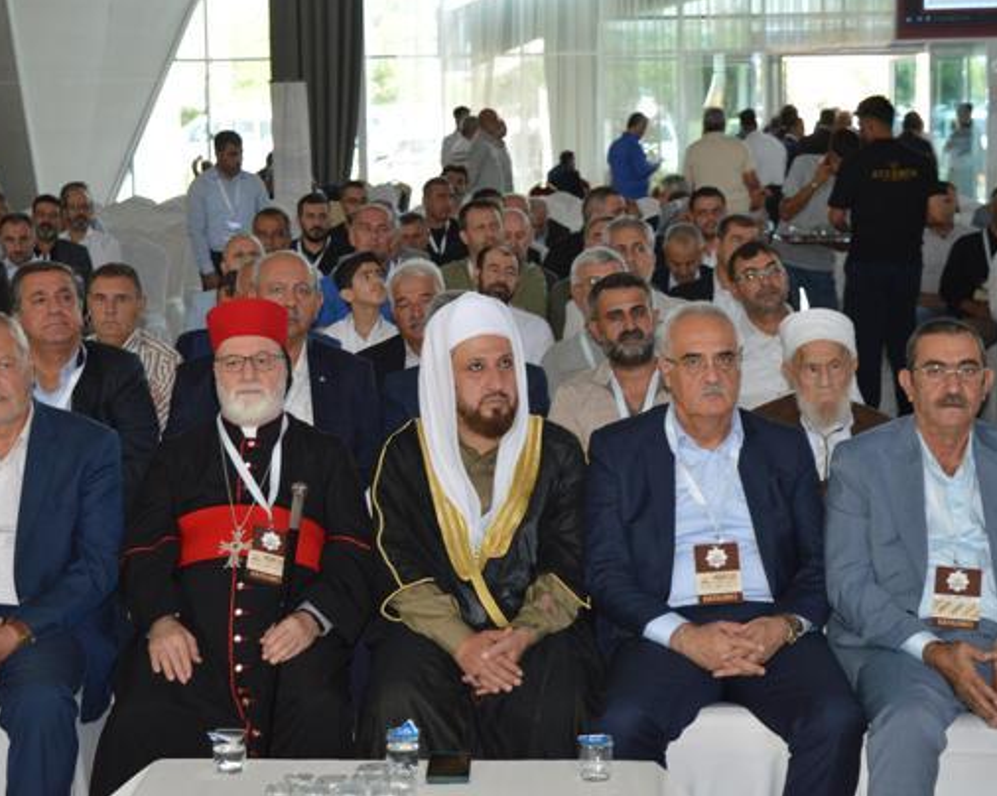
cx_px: 457
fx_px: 2123
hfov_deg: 26.4
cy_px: 396
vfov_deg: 21.2
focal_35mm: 72
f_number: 5
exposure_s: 1/60
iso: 800
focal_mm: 42
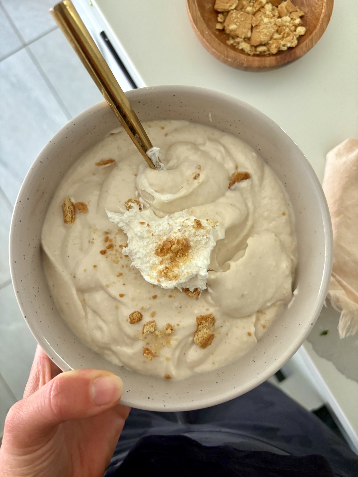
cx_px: 179
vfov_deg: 67.3
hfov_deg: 53.1
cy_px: 238
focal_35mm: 26
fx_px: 359
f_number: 1.6
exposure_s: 1/60
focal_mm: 5.96
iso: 500
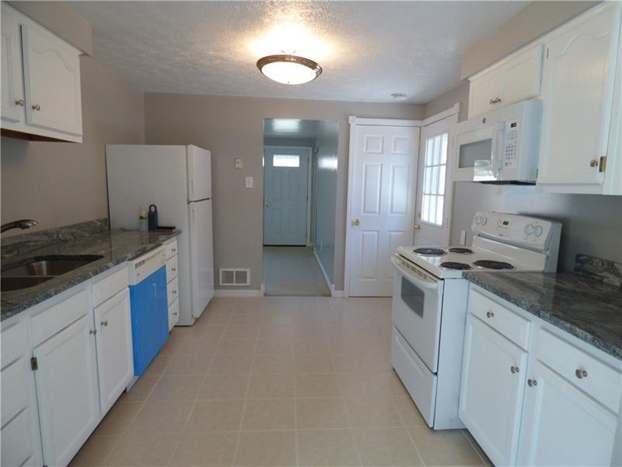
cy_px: 234
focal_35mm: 20
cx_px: 311
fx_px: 359
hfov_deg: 81.7
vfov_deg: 66.0
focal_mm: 3.58
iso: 160
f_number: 2.8
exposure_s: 1/60
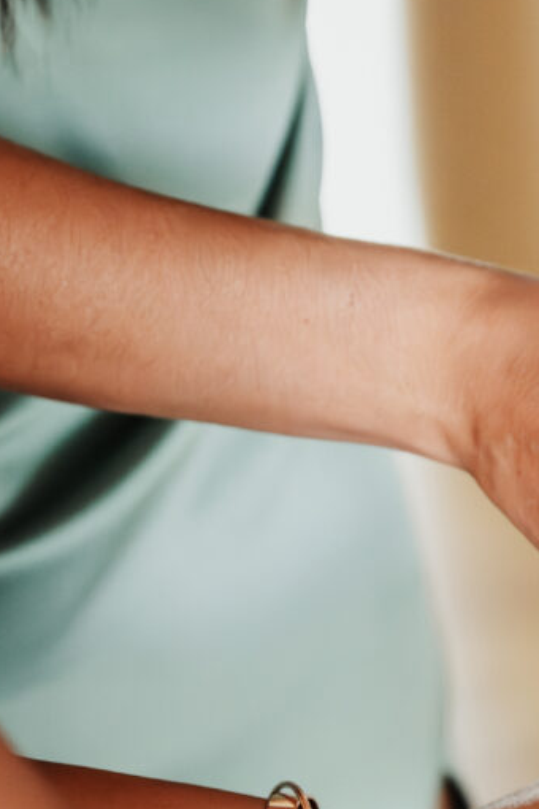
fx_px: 4626
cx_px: 786
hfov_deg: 6.6
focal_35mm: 206
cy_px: 544
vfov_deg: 10.0
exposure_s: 1/400
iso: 5000
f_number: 3.2
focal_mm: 70
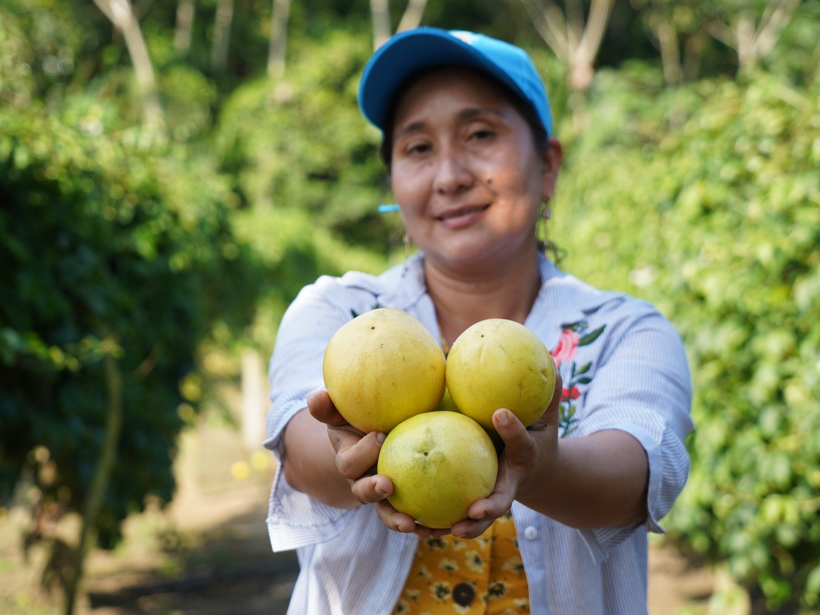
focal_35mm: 89
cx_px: 439
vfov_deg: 16.6
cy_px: 307
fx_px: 2108
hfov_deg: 22.0
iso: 400
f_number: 5.6
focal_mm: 82
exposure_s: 1/500
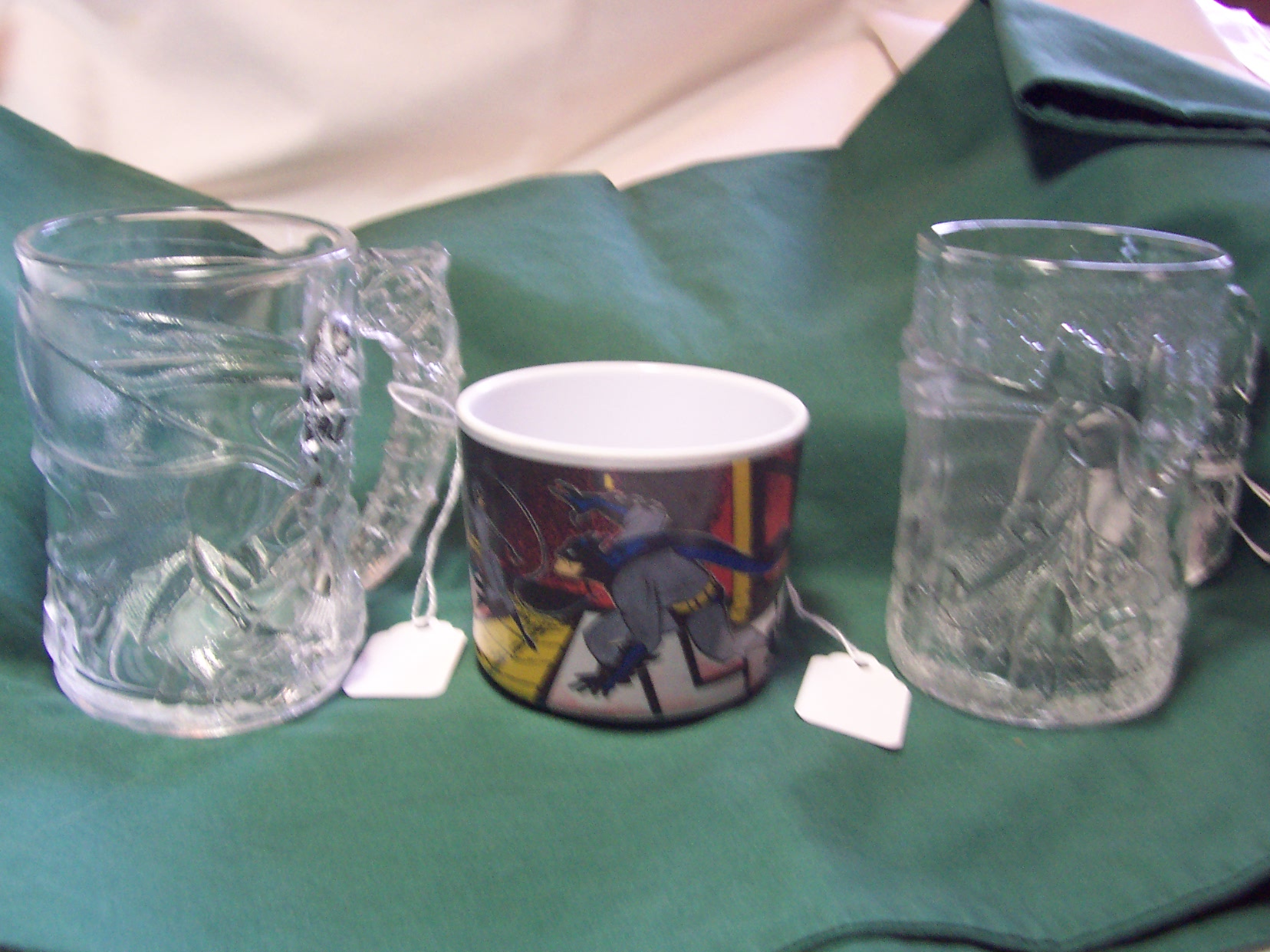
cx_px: 635
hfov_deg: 50.1
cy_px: 476
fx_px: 1357
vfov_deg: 38.7
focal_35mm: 37
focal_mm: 5.6
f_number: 2.8
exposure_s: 1/20
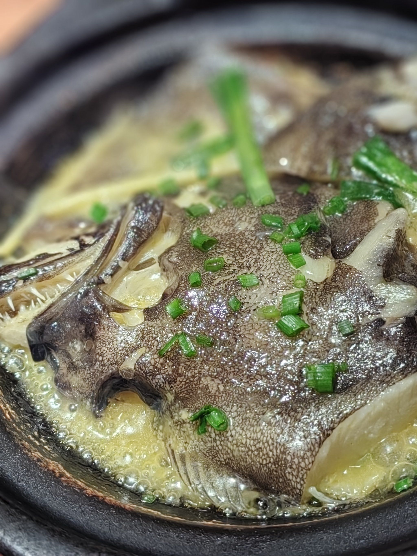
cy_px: 278
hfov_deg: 27.0
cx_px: 208
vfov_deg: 35.5
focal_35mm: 54
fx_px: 867
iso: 100
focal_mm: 5.52
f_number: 2.4
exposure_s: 1/100
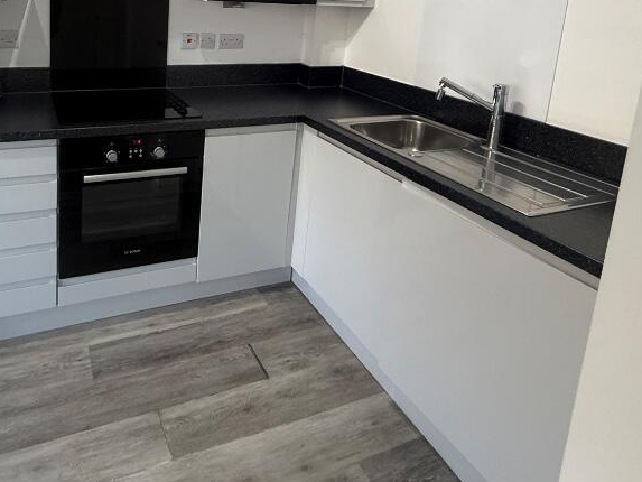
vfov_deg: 49.5
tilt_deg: -8.4
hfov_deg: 66.6
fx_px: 464
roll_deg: -3.3
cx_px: 192
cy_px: 57
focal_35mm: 25
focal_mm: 2.22
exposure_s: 1/100
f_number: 2.2
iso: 250
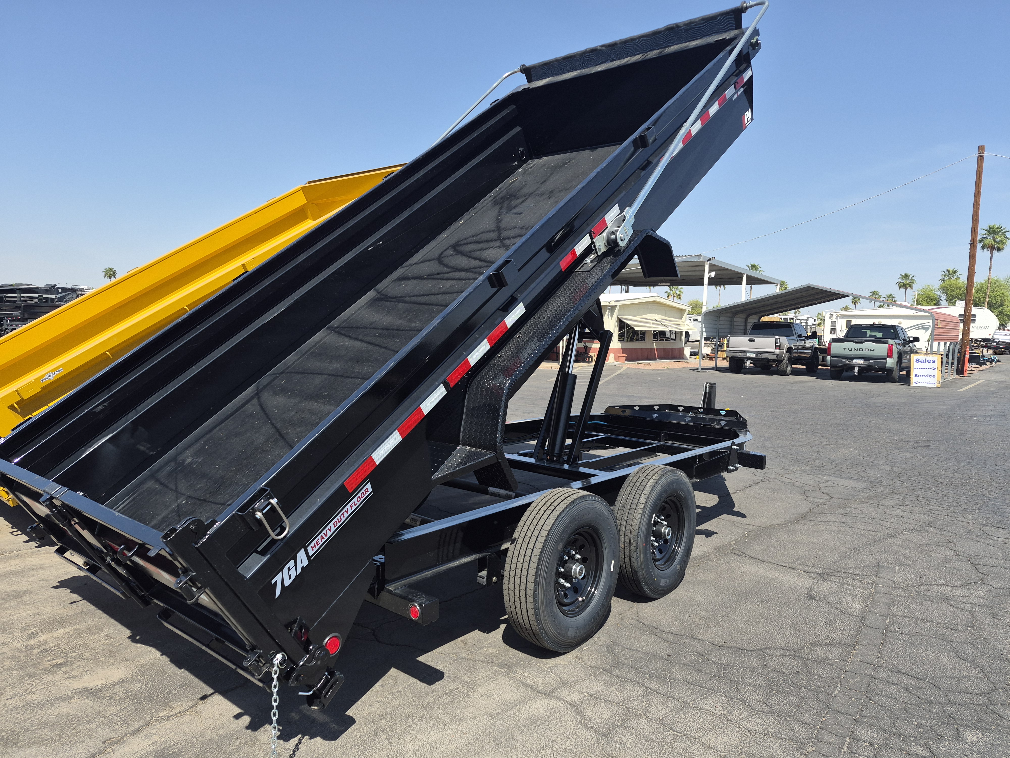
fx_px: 671
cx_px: 505
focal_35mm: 23
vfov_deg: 58.9
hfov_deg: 73.9
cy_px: 379
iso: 80
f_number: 1.8
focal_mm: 5.4
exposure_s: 1/3728
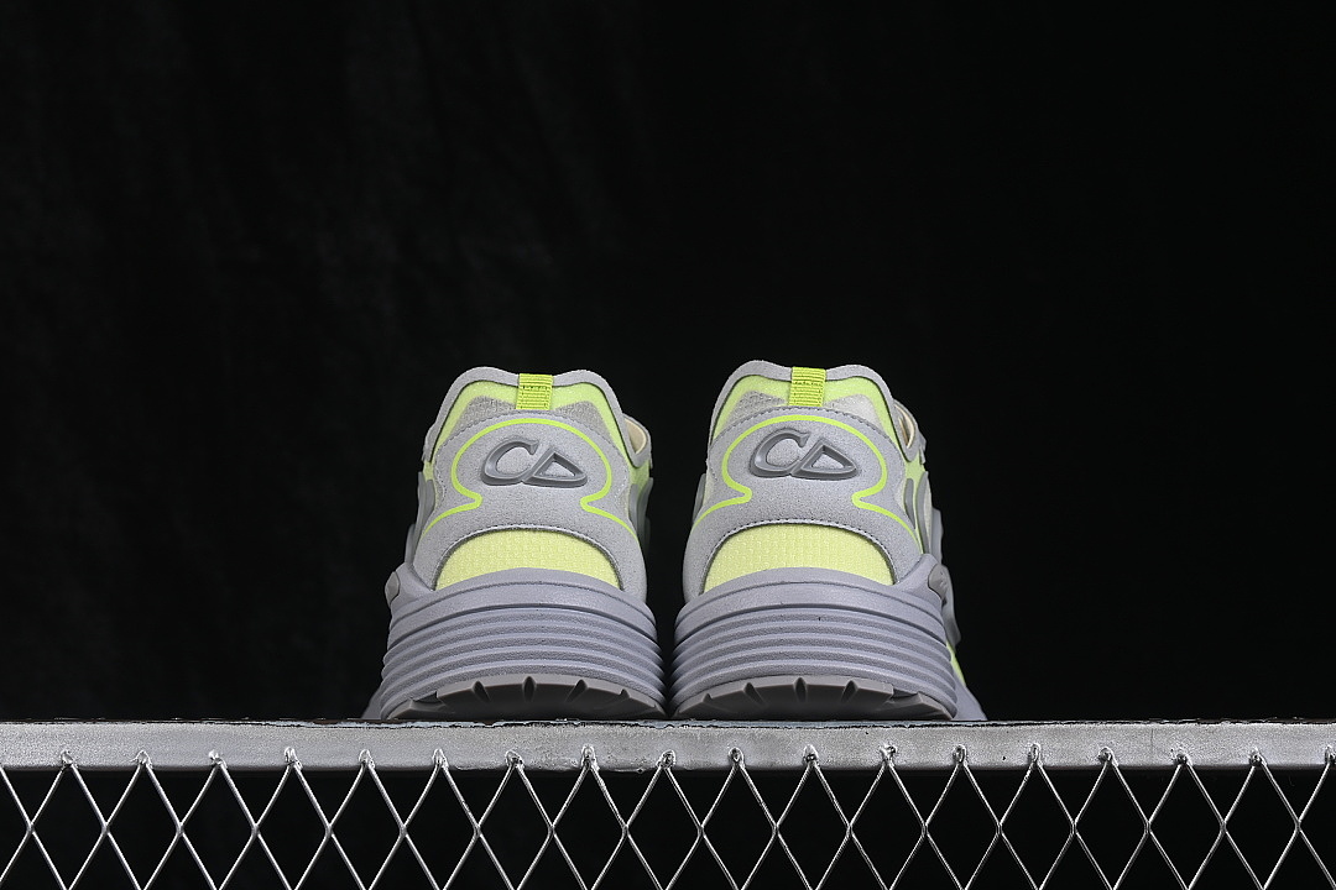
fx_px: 2783
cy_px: 445
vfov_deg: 18.2
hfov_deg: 27.0
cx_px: 668
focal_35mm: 75
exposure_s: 1/80
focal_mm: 50
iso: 160
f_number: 8
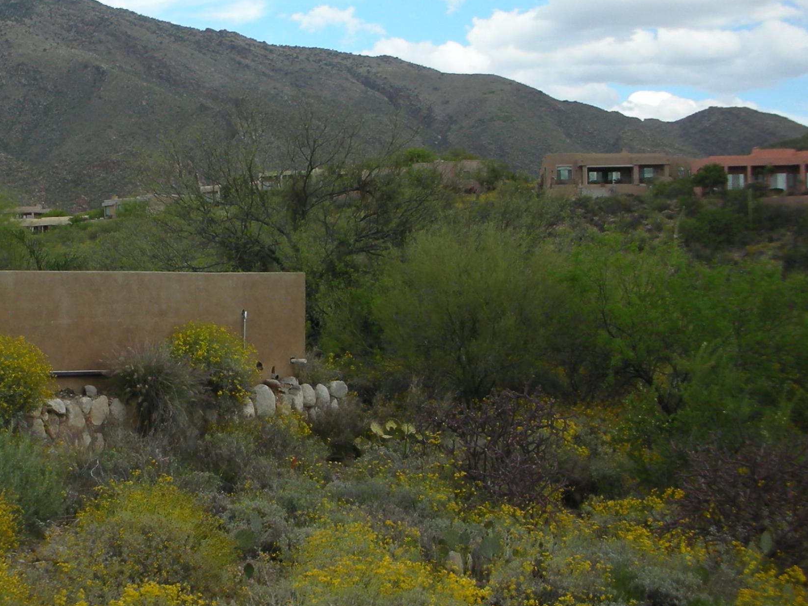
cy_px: 274
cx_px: 123
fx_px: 1494
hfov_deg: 29.3
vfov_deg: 22.9
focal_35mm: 64
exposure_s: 1/478
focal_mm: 5.8
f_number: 3
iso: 50
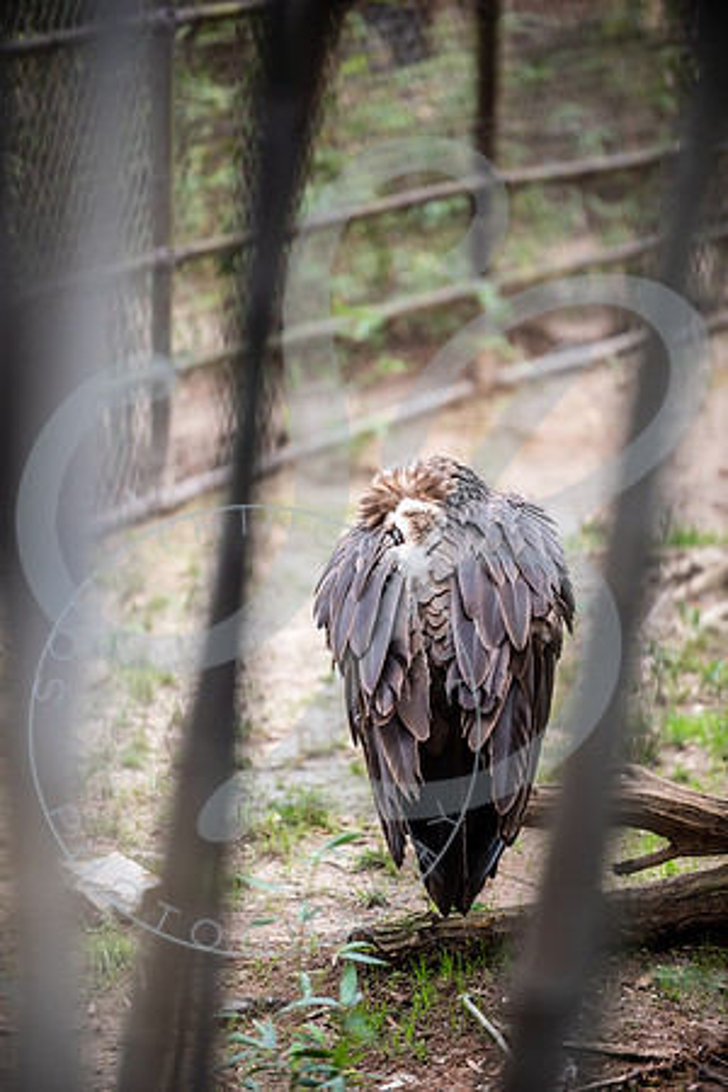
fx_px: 6066
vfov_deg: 10.3
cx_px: 364
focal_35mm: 200
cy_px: 546
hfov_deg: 6.9
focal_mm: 200
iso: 200
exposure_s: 1/250
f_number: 2.8
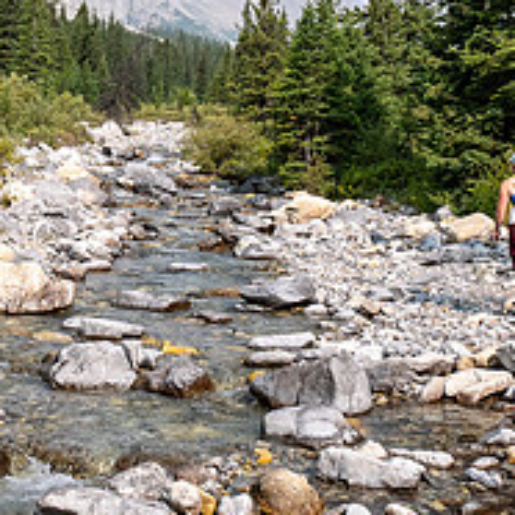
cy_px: 120
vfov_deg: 25.7
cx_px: 108
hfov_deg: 25.7
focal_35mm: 66
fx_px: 1111
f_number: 8
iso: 200
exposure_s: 1/400
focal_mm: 12
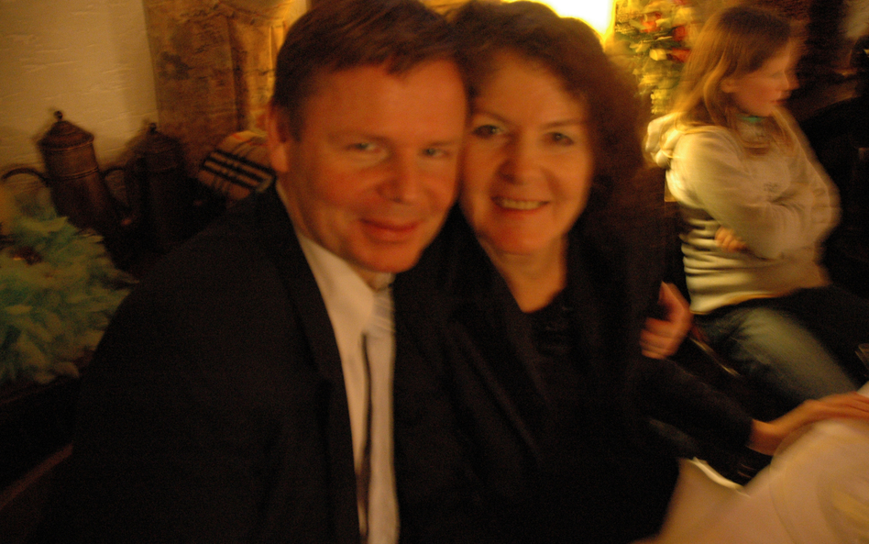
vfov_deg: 43.2
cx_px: 455
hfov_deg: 64.6
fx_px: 687
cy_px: 257
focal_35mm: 29
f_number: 3.5
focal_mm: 18
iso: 1600
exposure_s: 1/13
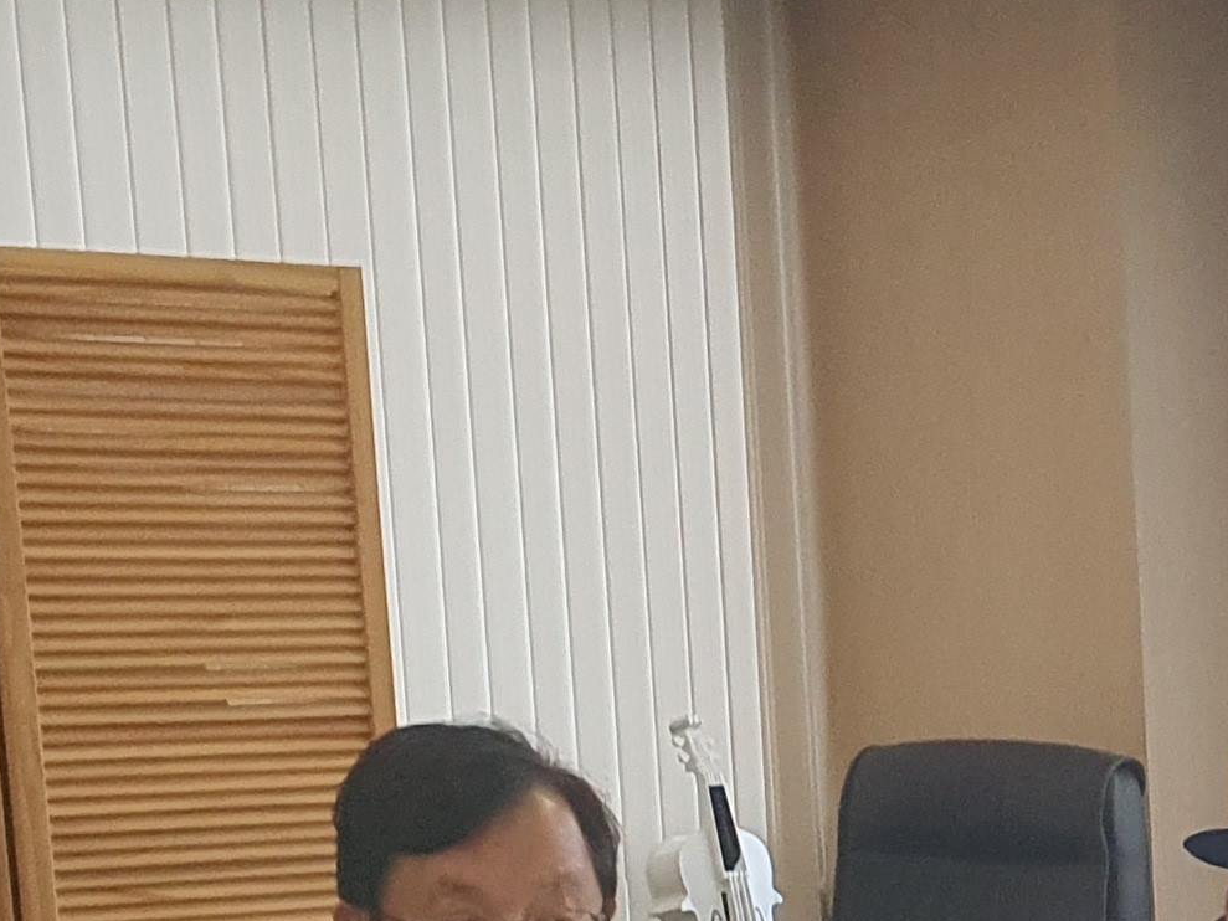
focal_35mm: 106
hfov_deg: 16.4
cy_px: 1352
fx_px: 3761
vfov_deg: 13.2
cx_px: 2013
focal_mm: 4.32
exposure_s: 1/120
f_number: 2.4
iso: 160
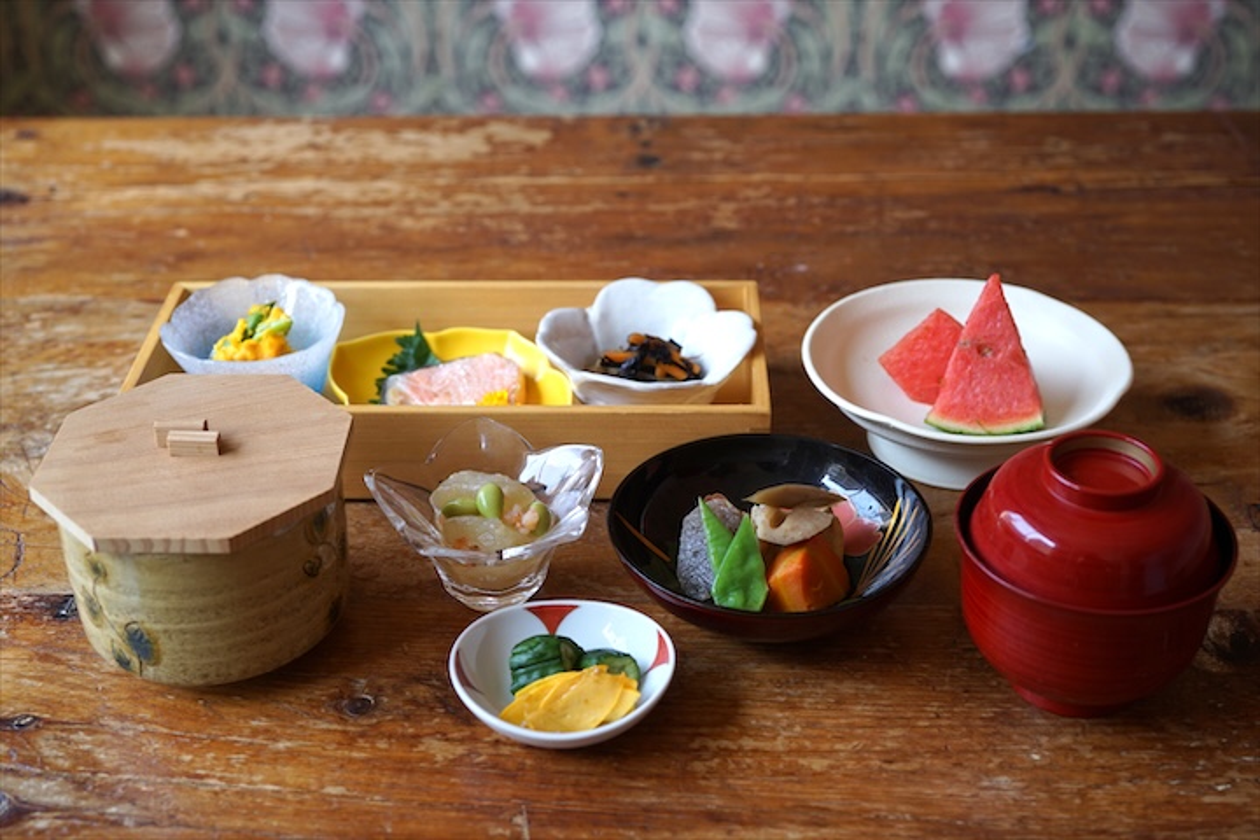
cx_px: 630
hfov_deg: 39.6
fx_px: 1750
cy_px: 420
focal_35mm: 50
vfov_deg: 27.0
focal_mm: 50
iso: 200
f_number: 4.5
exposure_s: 1/125
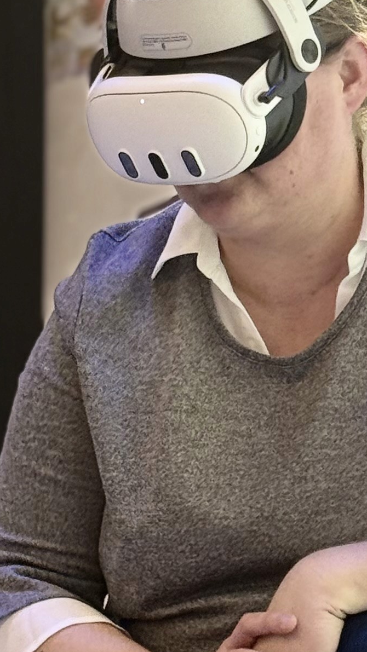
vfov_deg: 12.1
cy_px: 458
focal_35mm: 177
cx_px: 142
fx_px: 3062
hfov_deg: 6.9
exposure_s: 1/104
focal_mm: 6.76
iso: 100
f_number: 1.78
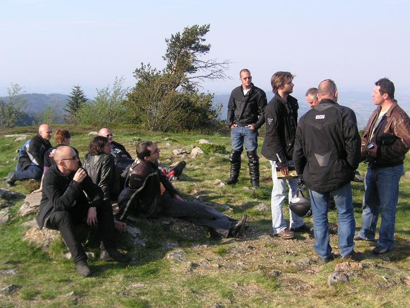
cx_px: 205
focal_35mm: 50
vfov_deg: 29.1
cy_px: 154
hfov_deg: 38.2
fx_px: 592
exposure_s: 1/350
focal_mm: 8.4
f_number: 3.4
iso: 50
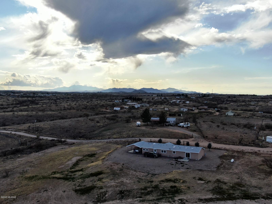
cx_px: 136
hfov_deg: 50.1
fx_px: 291
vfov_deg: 38.7
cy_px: 102
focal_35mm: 37
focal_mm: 6.35
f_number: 3.4
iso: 100
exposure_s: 1/1000
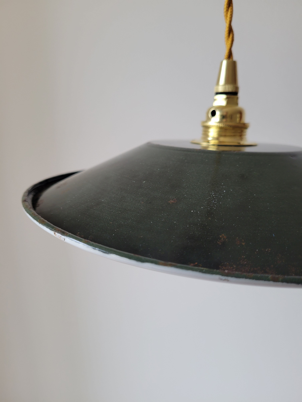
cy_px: 201
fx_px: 302
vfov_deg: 67.3
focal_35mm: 26
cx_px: 151
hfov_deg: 53.1
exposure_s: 1/100
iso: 125
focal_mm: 5.4
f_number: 1.8
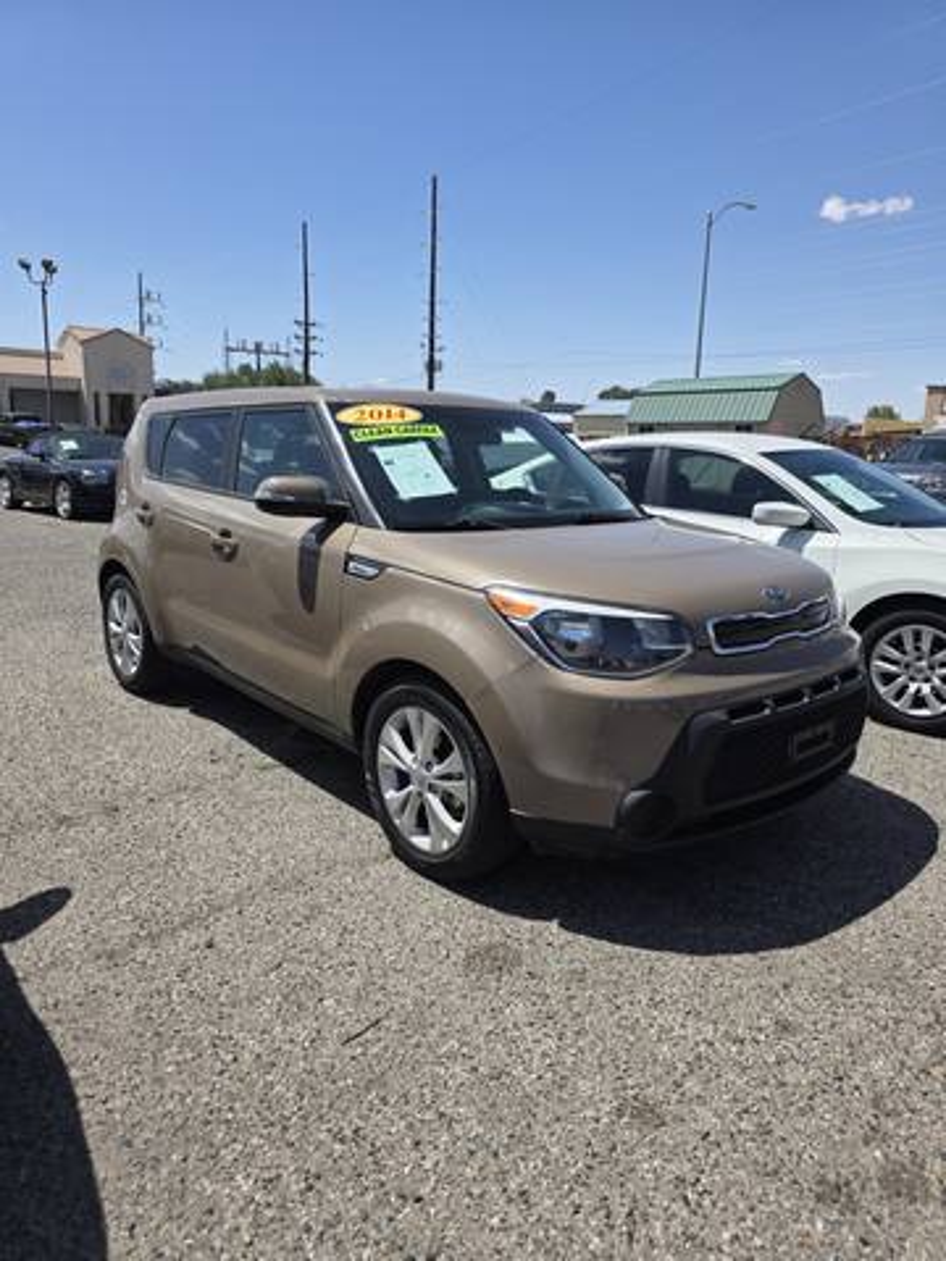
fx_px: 838
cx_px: 473
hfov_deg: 58.9
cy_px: 630
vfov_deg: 73.9
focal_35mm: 23
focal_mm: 6.3
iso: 80
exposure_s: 1/6574
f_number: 1.7
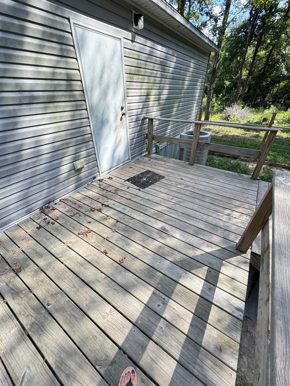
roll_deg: +0.5
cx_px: 145
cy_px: 193
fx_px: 156
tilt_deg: -33.5
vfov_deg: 102.1
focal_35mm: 14
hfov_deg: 85.7
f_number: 2.2
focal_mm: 2.22
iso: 50
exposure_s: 1/207
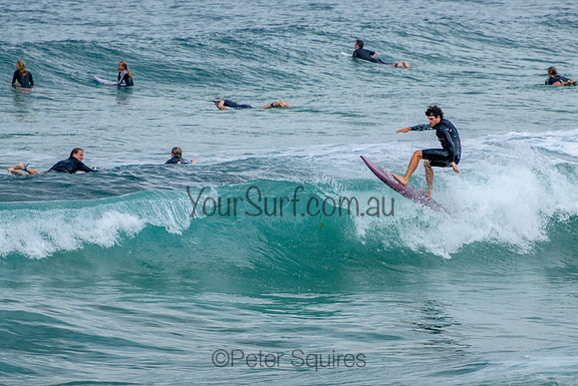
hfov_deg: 3.7
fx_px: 8833
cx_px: 308
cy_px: 173
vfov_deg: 2.5
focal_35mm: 550
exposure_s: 1/2000
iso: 360
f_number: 5.6
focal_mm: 400
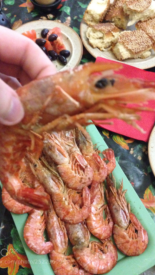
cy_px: 138
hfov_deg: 32.8
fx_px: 263
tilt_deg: -64.3
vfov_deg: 55.3
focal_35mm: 36
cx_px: 79
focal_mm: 4.12
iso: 800
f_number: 2.4
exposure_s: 1/15
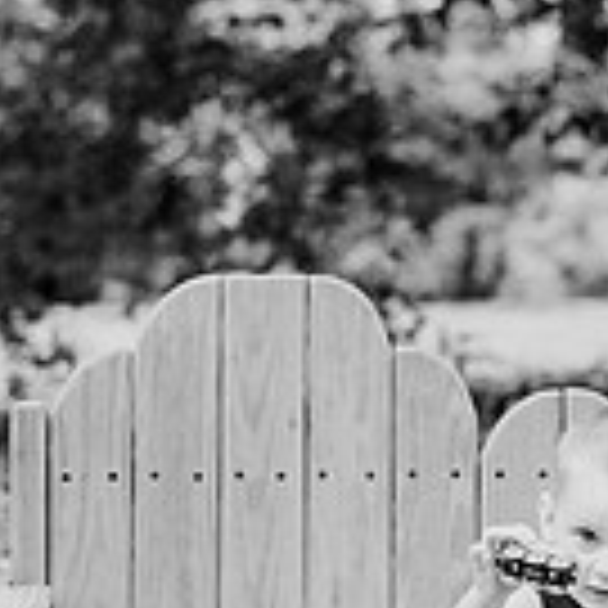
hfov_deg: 9.6
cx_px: 567
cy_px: 547
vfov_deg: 9.6
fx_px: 3617
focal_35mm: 182
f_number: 2.2
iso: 200
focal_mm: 50
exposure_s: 1/640
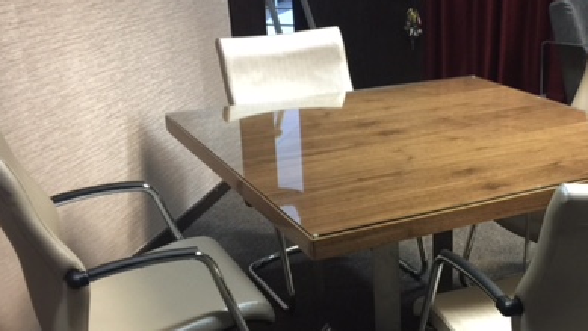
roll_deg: +0.1
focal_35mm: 52
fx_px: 811
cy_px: 231
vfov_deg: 22.9
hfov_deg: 39.0
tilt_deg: -22.3
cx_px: 429
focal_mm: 4.15
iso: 125
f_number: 2.2
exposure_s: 1/15
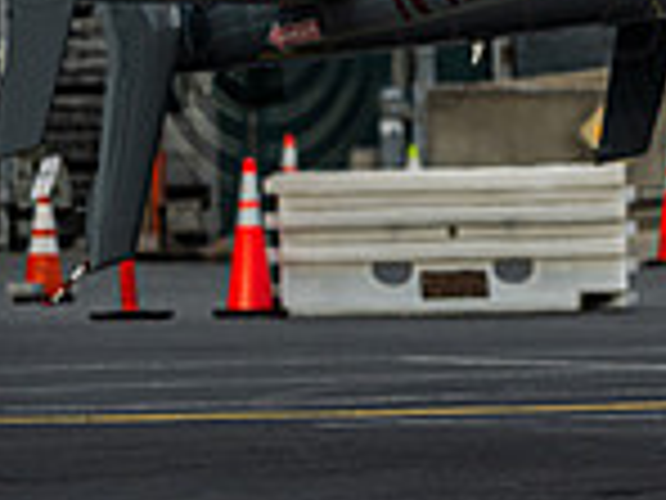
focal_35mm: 659
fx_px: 12679
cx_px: 1180
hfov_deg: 3.0
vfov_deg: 2.3
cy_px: -318
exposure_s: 1/200
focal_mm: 170
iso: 125
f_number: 7.1
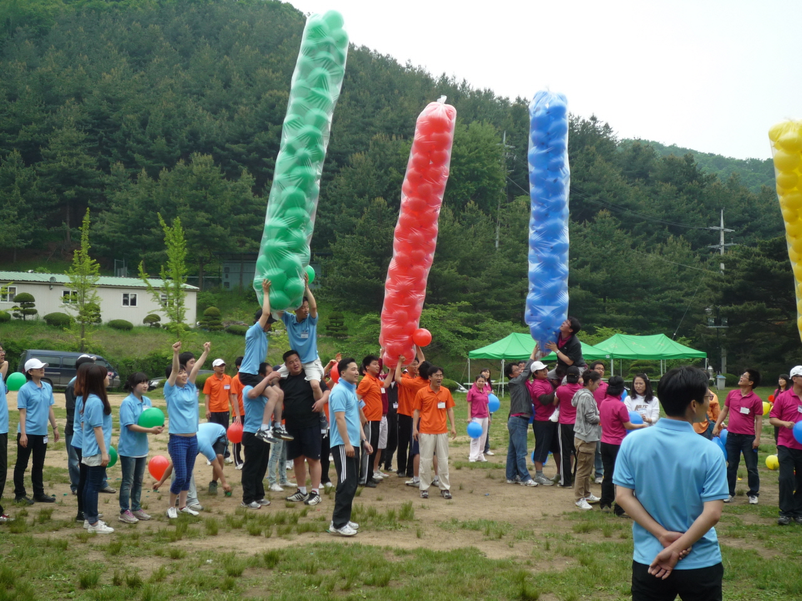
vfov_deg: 34.3
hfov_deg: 44.8
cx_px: 401
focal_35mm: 42
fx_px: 973
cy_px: 300
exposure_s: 1/320
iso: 100
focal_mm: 7.3
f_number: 4.1
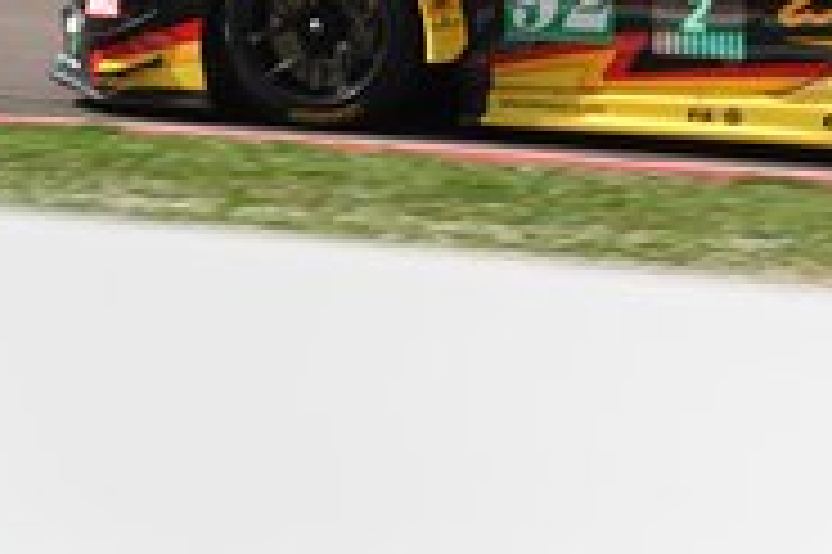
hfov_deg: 5.7
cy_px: 45
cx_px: 805
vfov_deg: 3.8
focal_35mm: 363
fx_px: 8382
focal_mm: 54.57
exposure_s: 1/800
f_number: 4
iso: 125
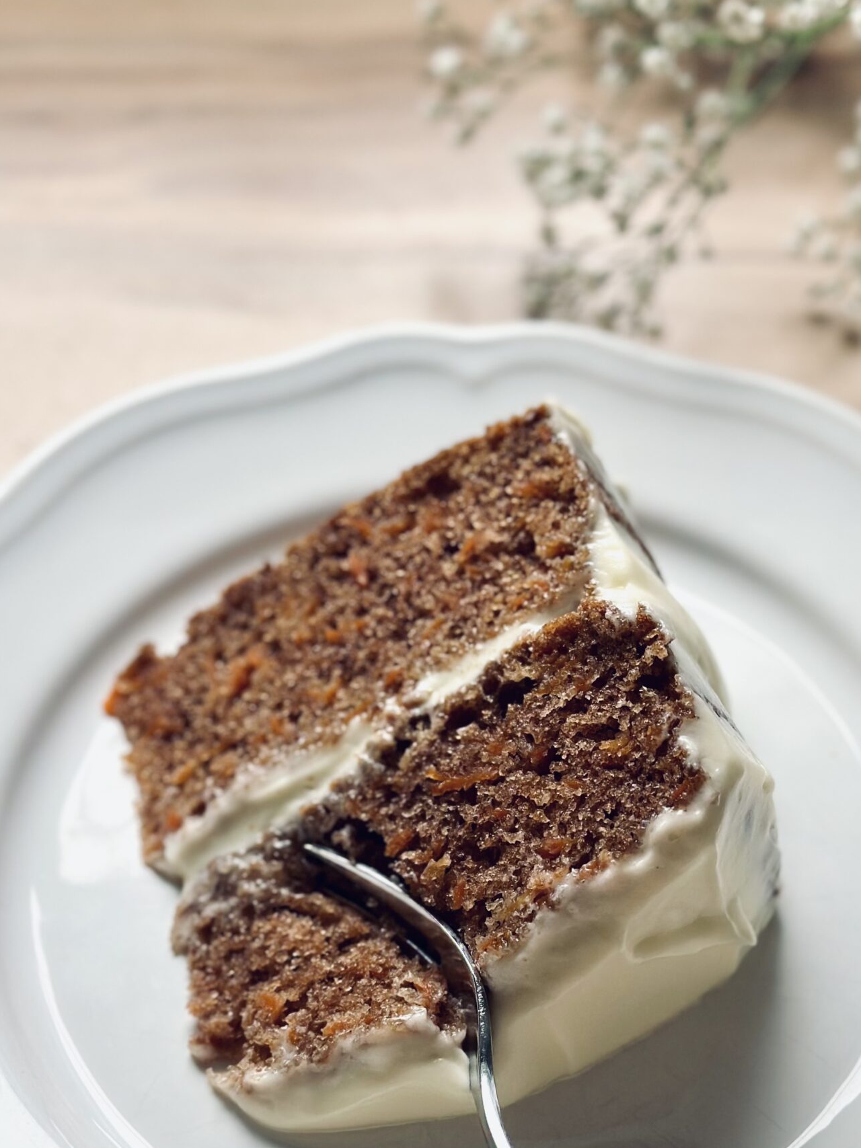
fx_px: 2388
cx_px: 504
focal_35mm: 72
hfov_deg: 20.4
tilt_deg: -53.1
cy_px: 736
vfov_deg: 26.9
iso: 80
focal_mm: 6.86
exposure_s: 1/208
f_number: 1.78
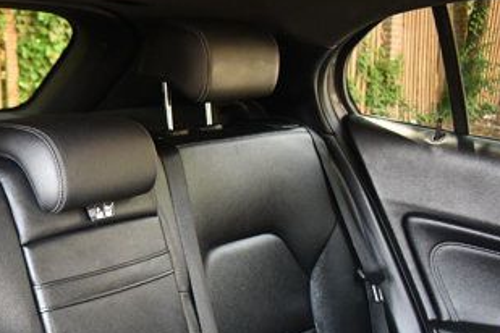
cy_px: 300
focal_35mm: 56
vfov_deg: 23.5
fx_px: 778
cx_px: -10
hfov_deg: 32.5
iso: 3200
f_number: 3.5
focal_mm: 18
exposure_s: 1/100
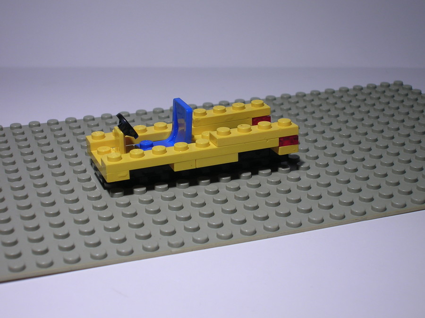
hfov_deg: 30.8
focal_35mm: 63
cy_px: 159
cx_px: 212
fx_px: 773
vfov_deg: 23.2
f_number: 3.6
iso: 50
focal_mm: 10.4
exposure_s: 1/22.7
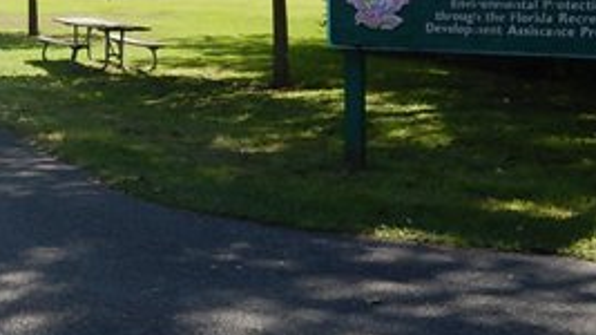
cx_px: 141
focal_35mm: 47
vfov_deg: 24.8
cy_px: 42
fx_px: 743
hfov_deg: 42.2
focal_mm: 4.3
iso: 125
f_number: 2.8
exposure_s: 1/1000
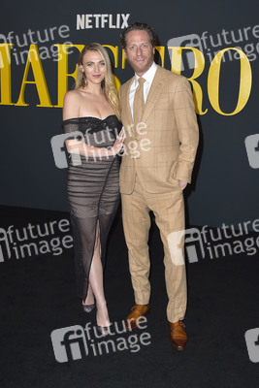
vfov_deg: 58.7
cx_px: 130
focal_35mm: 32
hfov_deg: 41.1
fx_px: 345
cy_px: 194
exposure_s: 1/250
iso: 320
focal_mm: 32
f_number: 6.3
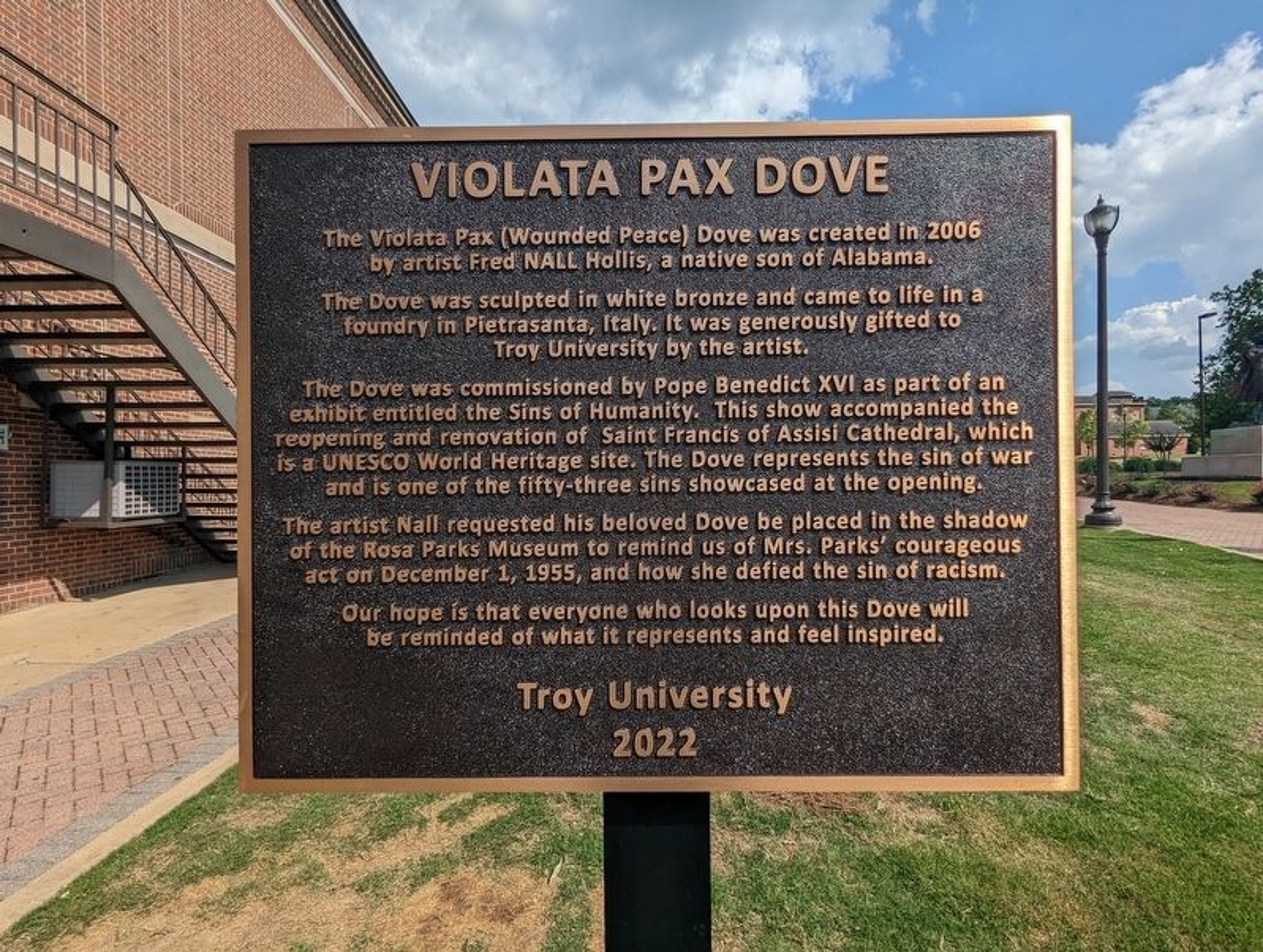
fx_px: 585
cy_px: 476
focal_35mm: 16
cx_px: 632
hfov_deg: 94.4
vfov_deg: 78.3
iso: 54
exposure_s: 1/3268
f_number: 2.2
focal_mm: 2.35
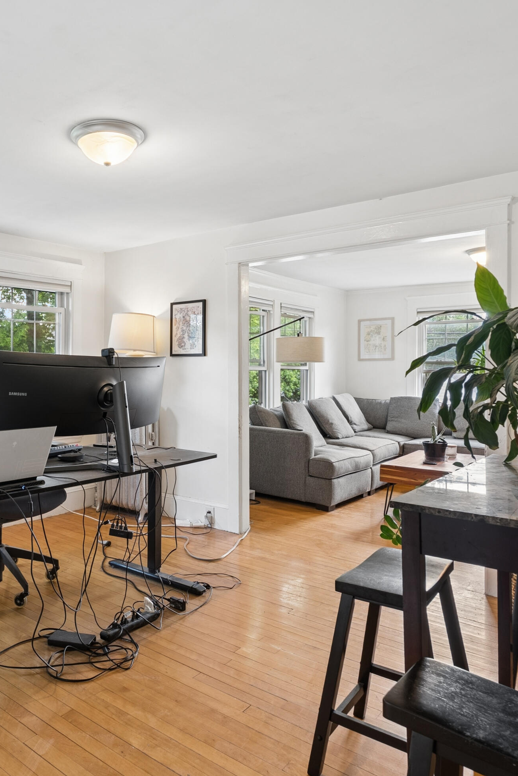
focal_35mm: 26
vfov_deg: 69.4
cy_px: 383
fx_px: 561
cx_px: 130
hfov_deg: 47.7
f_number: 7.1
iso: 320
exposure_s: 1/5
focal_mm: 17
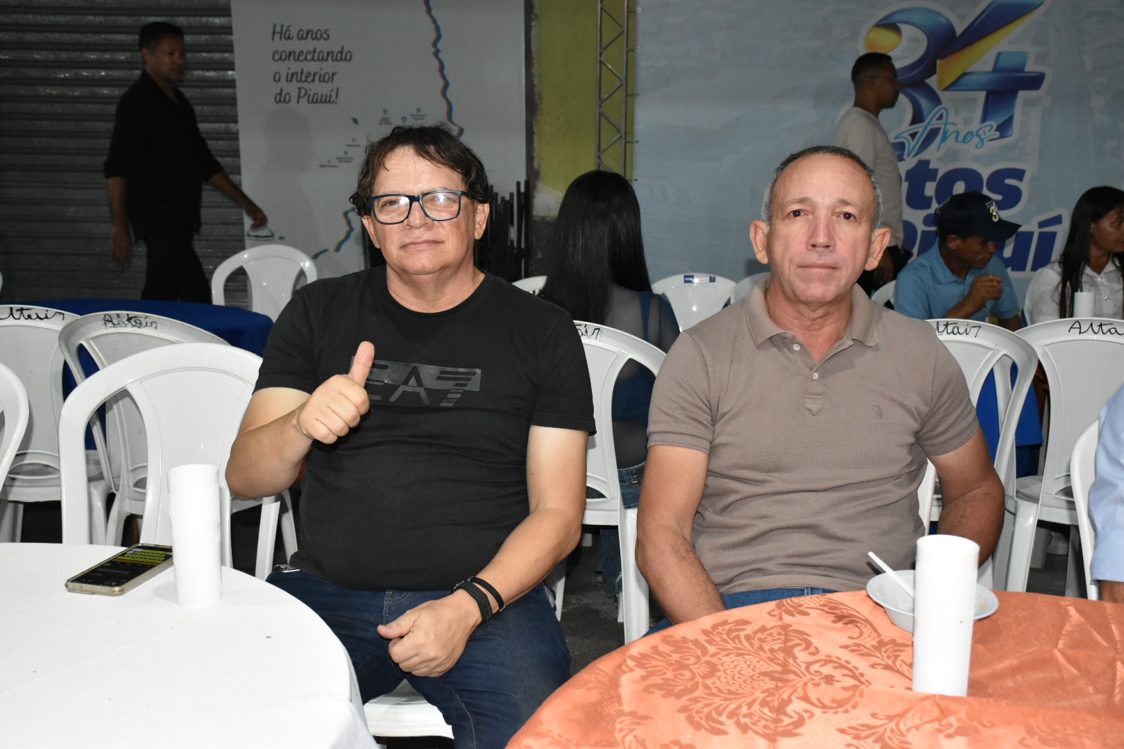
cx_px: 562
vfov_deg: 29.9
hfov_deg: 43.6
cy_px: 374
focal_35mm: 45
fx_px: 1405
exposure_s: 1/100
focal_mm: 30
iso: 2500
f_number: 5.6
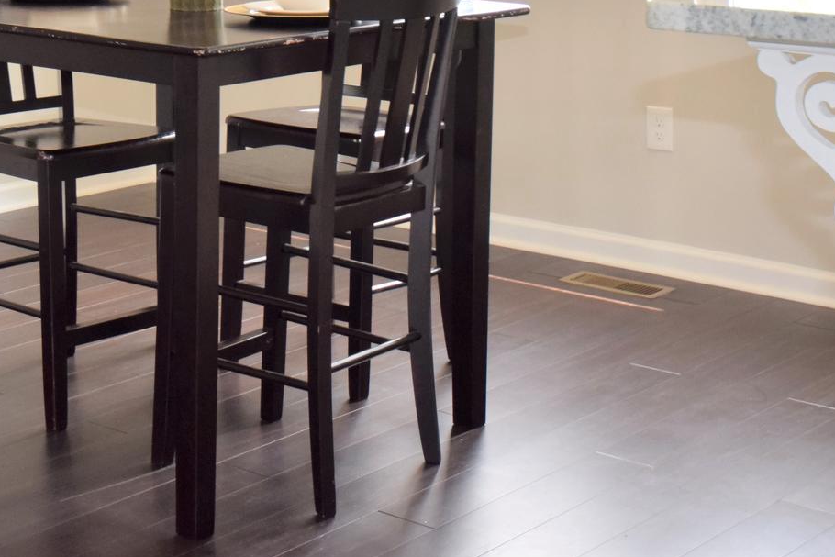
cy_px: -67
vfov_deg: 16.3
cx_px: 99
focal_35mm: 81
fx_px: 1879
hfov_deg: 24.4
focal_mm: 24
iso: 800
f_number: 4.5
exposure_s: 1/200
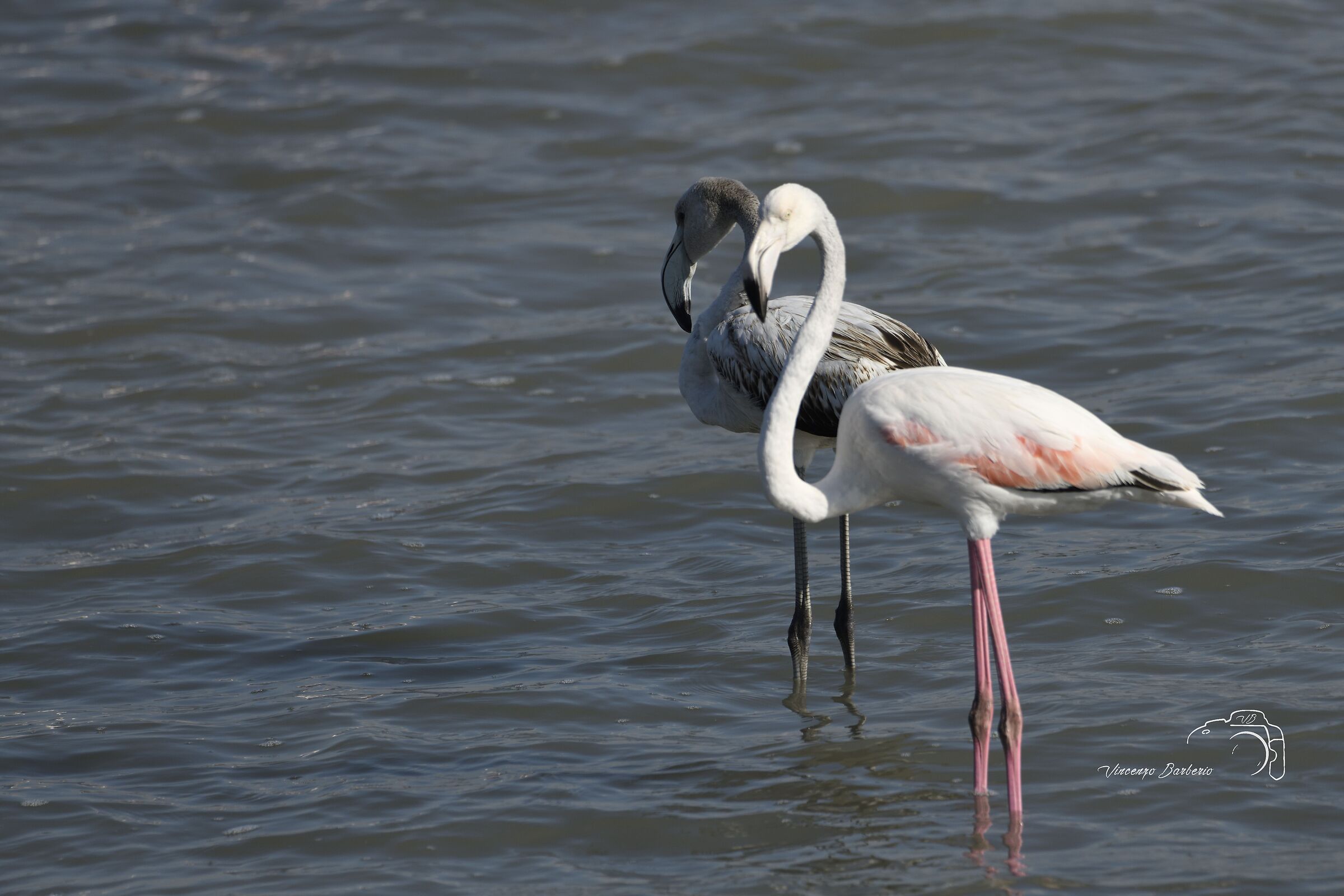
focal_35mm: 600
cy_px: 448
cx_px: 672
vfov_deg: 2.3
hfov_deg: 3.4
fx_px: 22398
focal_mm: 600
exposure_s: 1/2000
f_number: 8
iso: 400
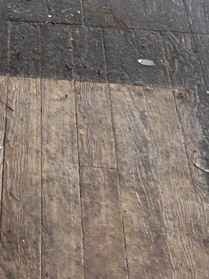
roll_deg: +1.2
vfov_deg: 15.9
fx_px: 934
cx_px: -81
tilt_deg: -25.9
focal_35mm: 116
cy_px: -112
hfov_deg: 12.3
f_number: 1.6
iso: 160
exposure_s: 1/60
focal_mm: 5.96
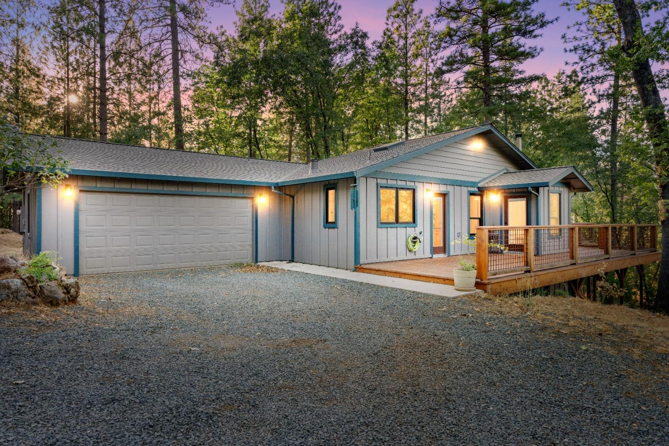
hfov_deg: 81.2
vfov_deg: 59.5
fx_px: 390
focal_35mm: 21
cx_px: 334
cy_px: 223
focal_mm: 21
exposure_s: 1/30
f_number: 8
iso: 320
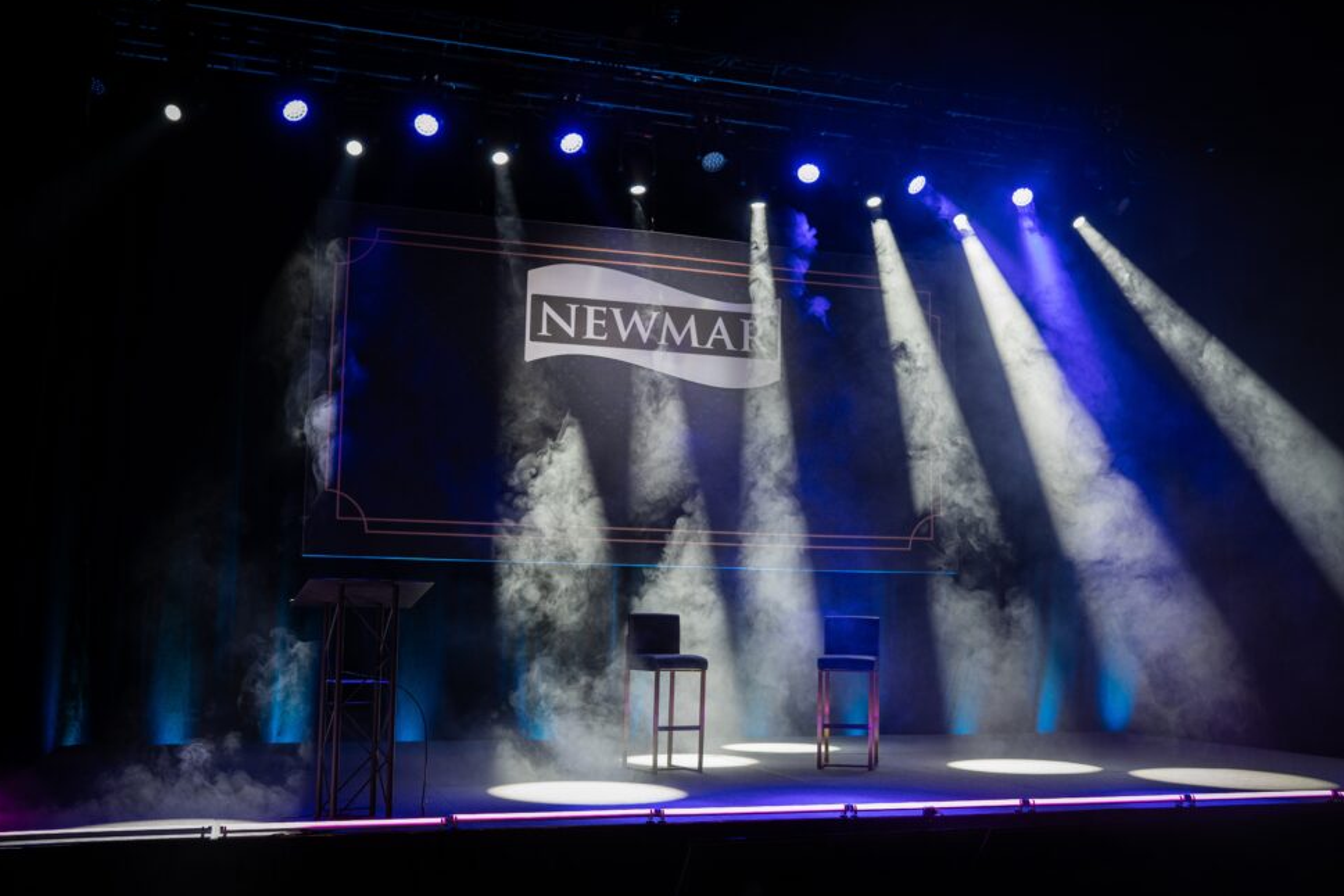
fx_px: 1381
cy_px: 456
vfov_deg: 35.9
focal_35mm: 37
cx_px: 702
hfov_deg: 51.9
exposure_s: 1/160
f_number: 2.8
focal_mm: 35
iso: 800
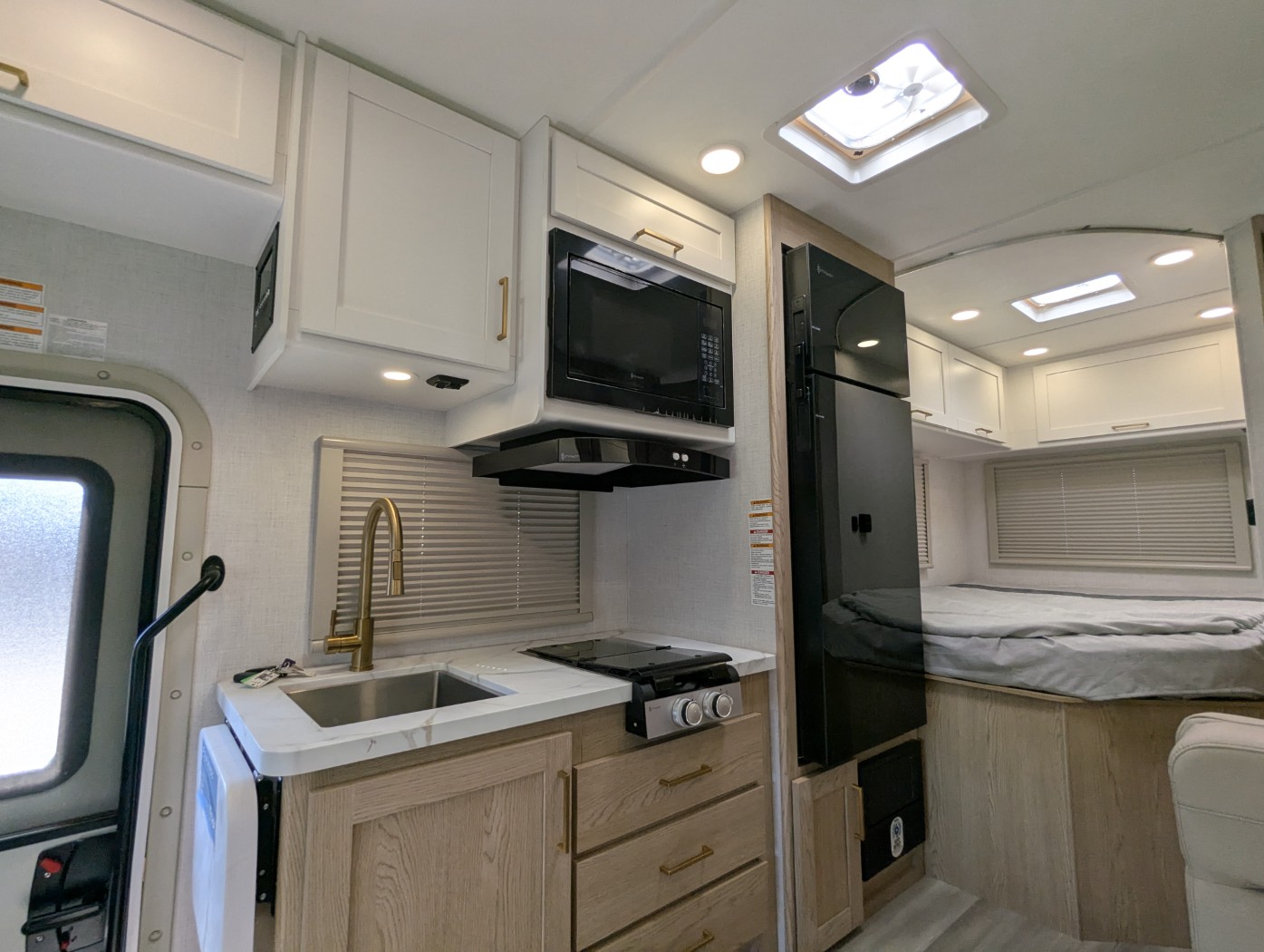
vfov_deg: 78.2
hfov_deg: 94.4
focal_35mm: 16
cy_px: 476
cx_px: 632
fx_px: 585
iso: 95
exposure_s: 1/221
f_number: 2.2
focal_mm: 2.35
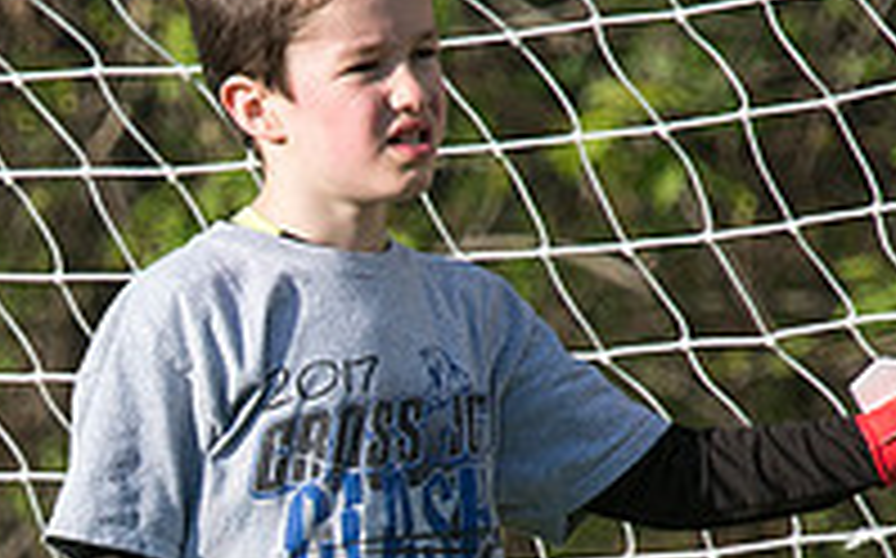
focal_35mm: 1420
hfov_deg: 1.5
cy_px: 675
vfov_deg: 0.9
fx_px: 34646
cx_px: -59
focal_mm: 360
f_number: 7.1
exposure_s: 1/2500
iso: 1000
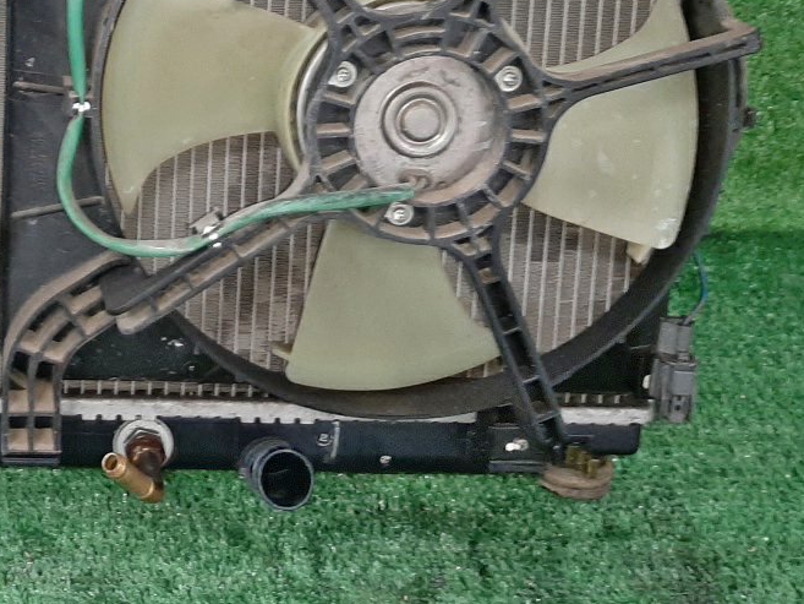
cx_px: 4
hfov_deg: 31.3
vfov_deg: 24.5
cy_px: -2
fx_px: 1324
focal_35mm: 57
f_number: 1.7
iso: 200
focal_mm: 3.93
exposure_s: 1/25
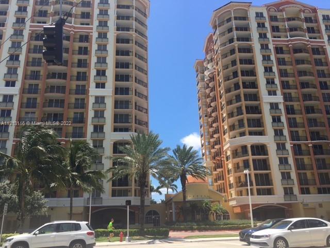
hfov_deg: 61.7
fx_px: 276
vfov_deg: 48.2
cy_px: 124
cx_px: 165
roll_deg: +1.3
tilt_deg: +20.2
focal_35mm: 29
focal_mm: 4.15
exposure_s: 1/1202
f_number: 2.2
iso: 25
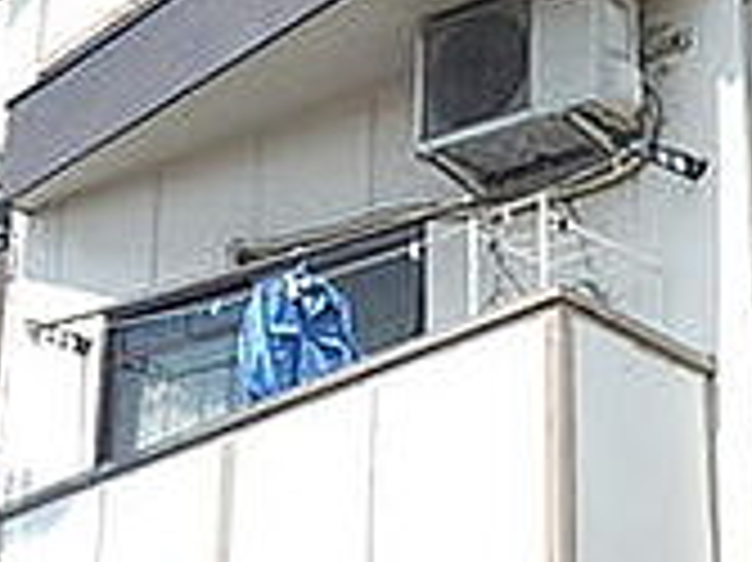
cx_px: 374
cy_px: 243
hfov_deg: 21.3
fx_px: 1997
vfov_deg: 16.0
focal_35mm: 92
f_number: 4.1
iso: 125
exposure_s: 1/800
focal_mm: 4.3
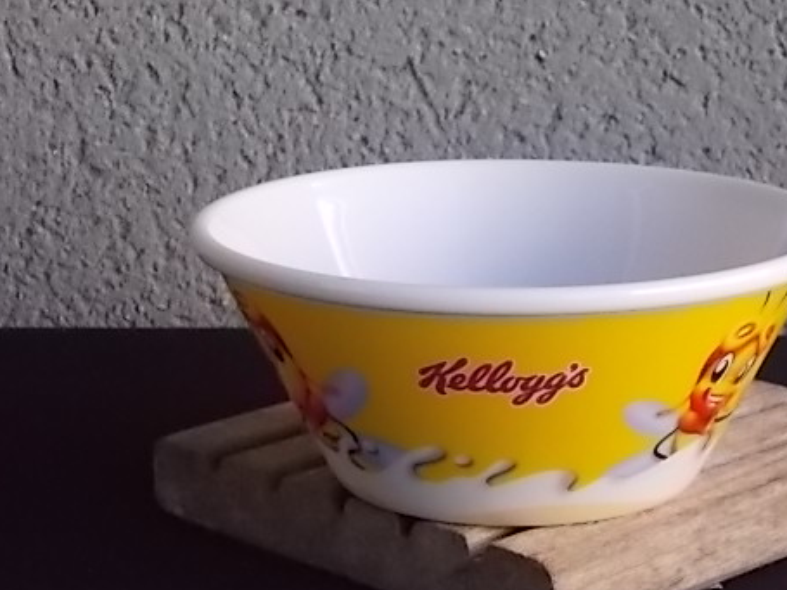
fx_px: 2432
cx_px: 531
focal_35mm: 107
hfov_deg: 18.3
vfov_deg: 13.8
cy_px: 298
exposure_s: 1/250
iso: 500
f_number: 5.8
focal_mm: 13.5
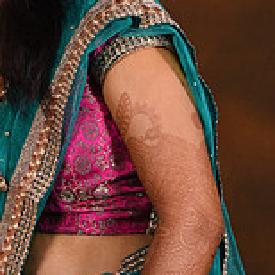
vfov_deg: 7.0
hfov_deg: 6.9
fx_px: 2238
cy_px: 1
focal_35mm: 249
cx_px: -220
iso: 200
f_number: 10
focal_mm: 78
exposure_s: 1/125
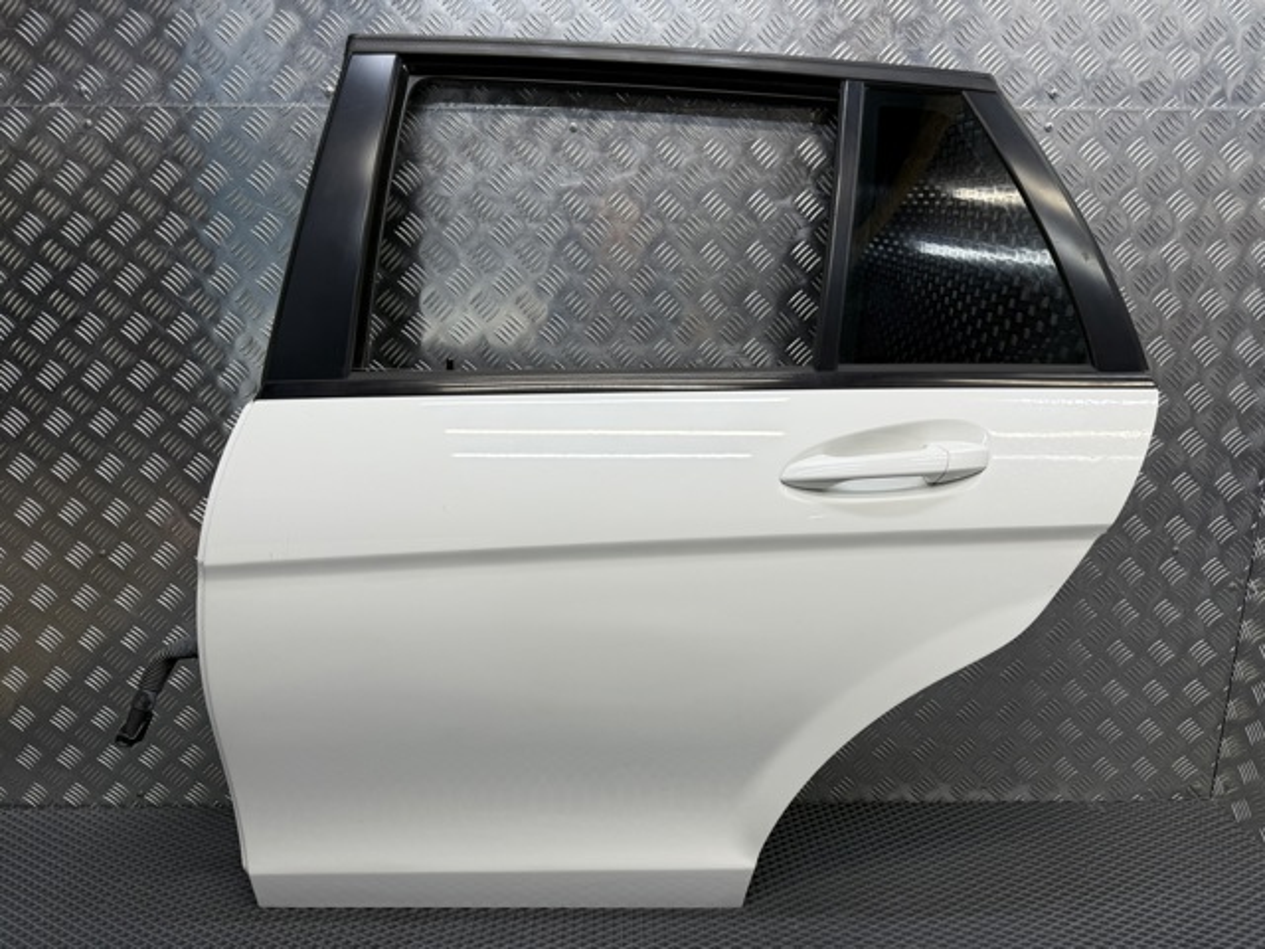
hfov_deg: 71.6
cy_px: 474
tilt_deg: -13.4
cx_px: 632
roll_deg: +0.2
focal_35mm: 24
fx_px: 877
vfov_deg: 56.8
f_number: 1.78
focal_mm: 6.76
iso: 50
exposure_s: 1/127
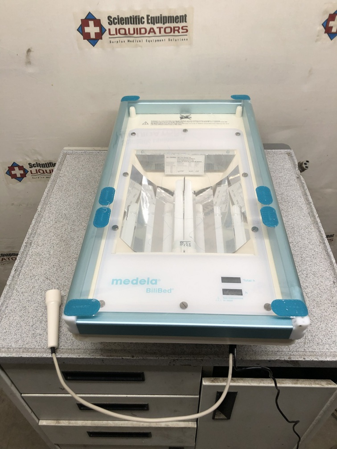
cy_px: 224
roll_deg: -2.3
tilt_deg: -43.4
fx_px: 363
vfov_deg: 63.4
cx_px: 168
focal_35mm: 28
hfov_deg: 49.7
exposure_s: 1/120
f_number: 1.8
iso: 50
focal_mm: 3.99
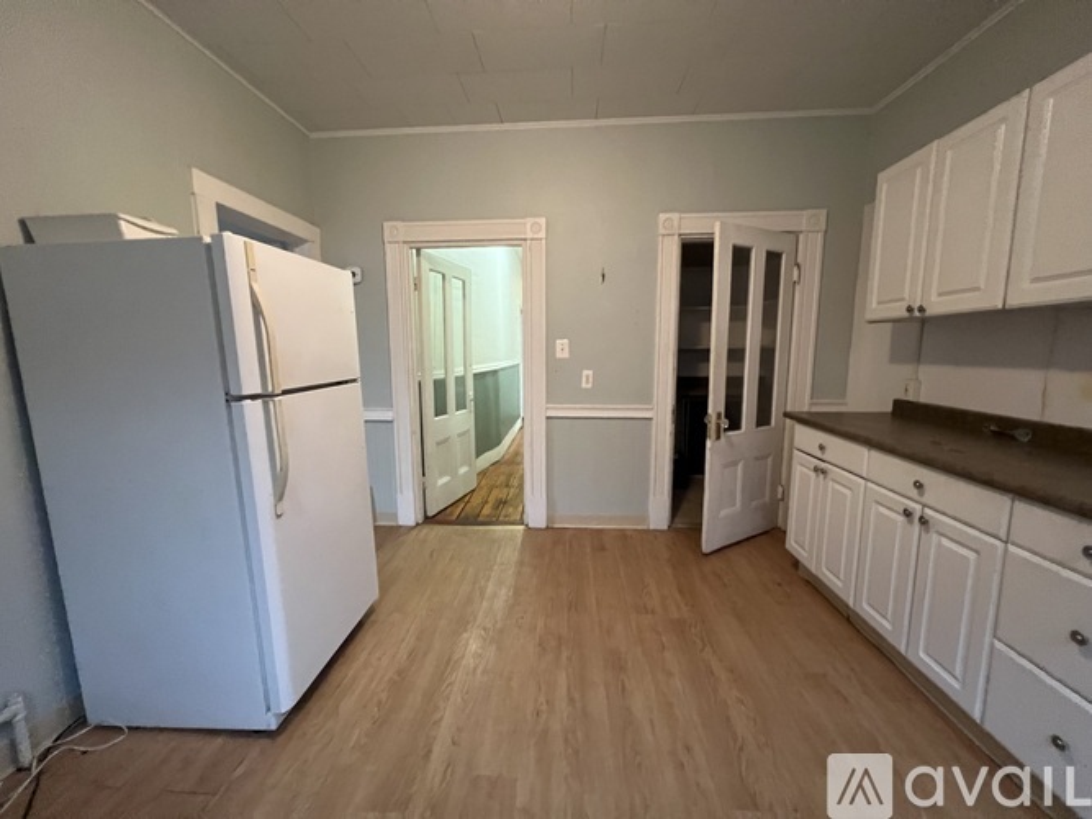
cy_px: 410
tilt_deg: -6.6
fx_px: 410
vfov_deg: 89.9
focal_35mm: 13
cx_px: 546
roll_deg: +1.2
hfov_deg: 106.2
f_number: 1.8
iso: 800
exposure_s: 1/60
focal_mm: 1.57
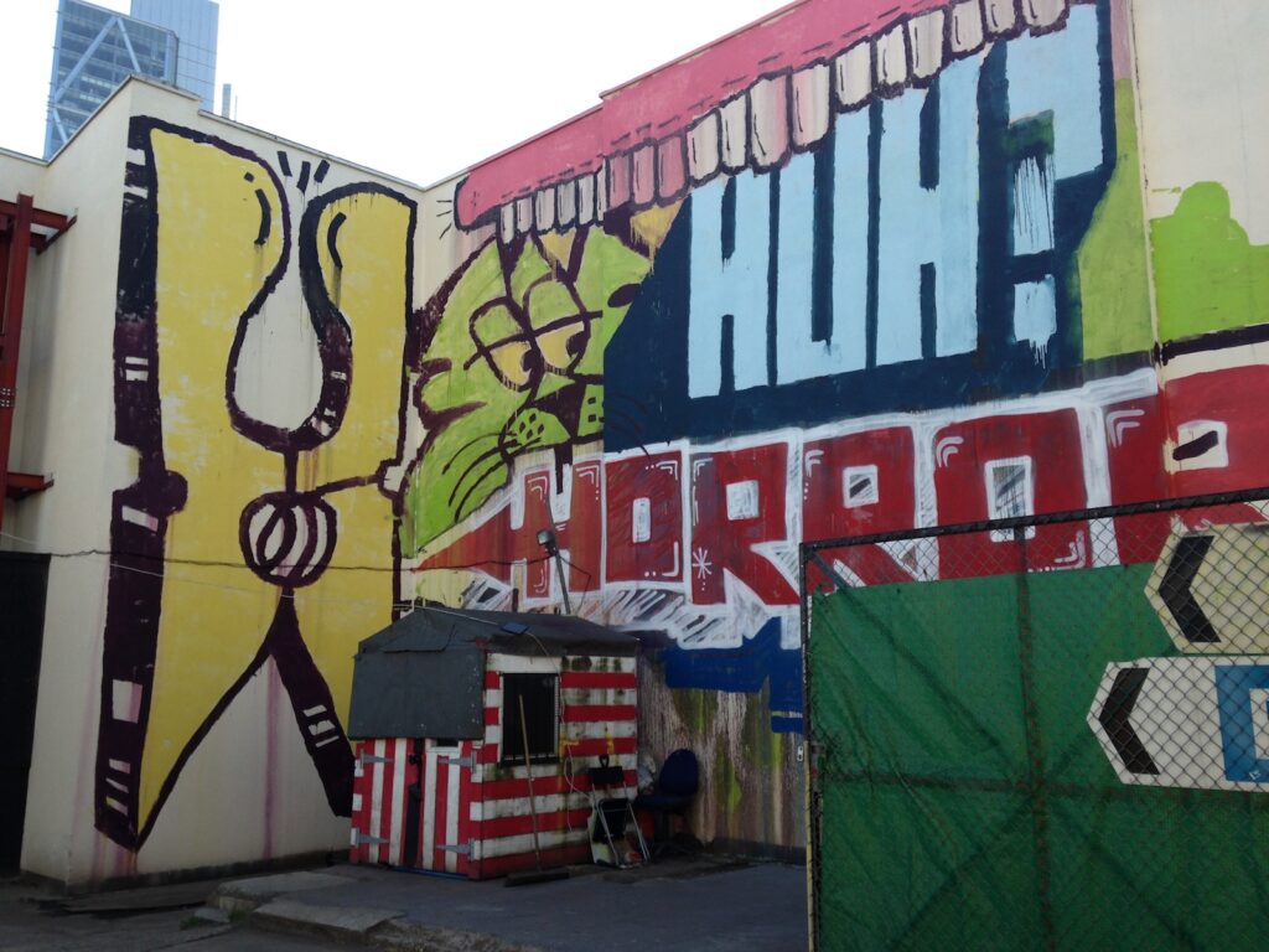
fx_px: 1210
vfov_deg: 42.9
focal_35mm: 33
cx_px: 634
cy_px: 476
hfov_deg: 55.4
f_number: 2.4
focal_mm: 4.13
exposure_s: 1/324
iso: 50
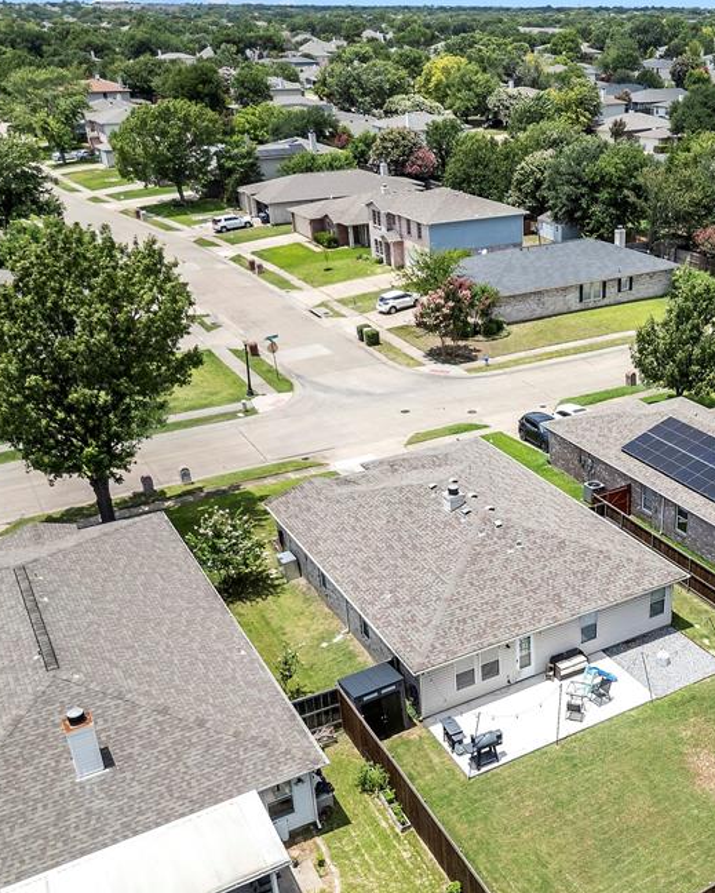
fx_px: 978
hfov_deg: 38.9
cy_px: 507
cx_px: 555
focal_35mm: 37
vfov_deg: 48.9
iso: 140
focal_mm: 6.72
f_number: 1.7
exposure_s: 1/4000
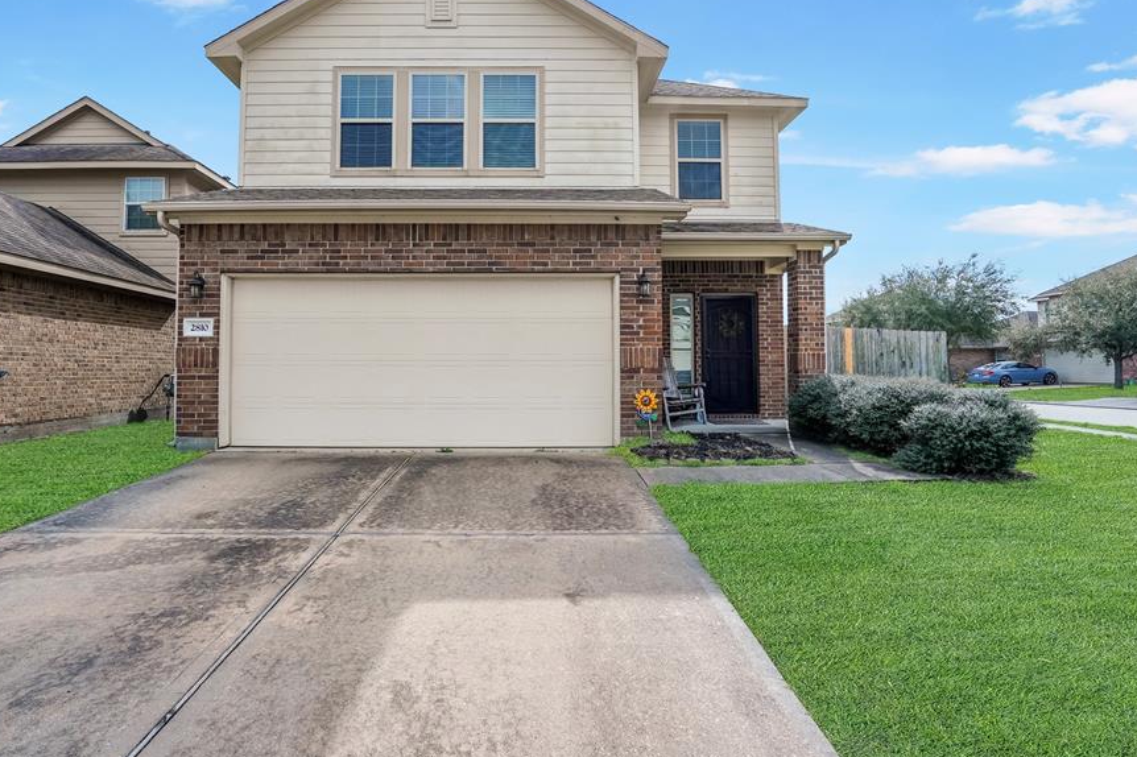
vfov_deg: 64.2
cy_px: 327
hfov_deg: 86.8
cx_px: 530
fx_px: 600
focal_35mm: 19
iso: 1600
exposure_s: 1/2500
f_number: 9
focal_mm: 16
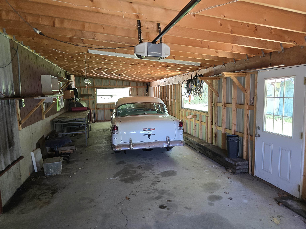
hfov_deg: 73.9
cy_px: 114
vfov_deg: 58.9
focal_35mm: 23
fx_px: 203
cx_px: 153
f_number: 1.7
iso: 400
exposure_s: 1/120
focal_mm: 6.3
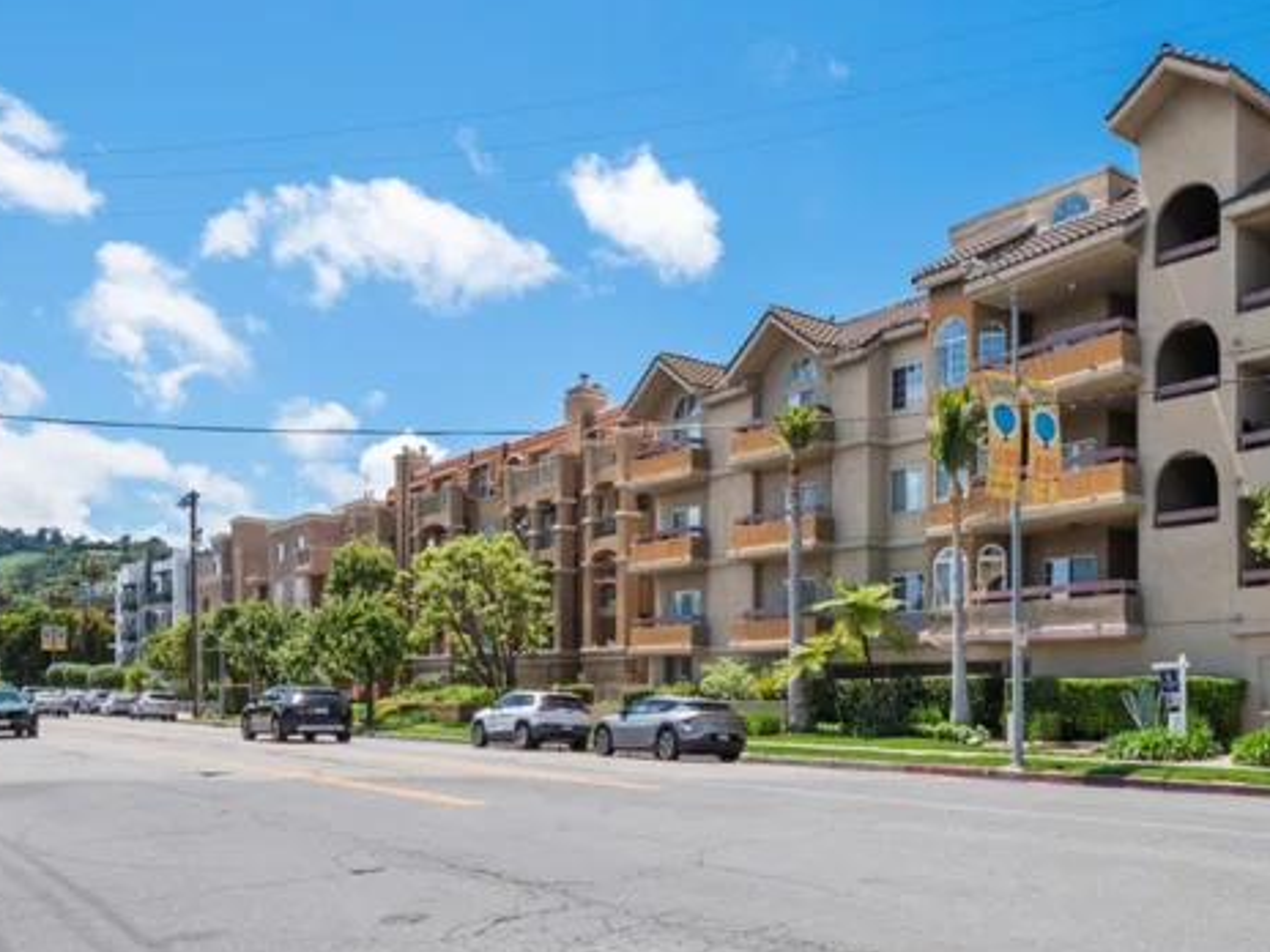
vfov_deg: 48.0
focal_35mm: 29
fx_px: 1064
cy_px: 569
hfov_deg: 58.7
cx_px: 937
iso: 200
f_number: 8
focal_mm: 9
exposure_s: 1/250
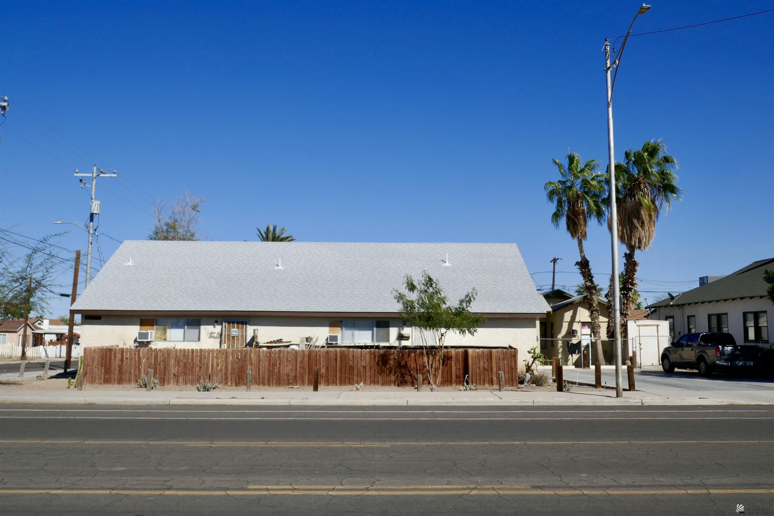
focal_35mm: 32
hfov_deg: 58.7
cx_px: 387
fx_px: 688
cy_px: 258
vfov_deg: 41.1
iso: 125
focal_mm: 11.5
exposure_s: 1/640
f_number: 8
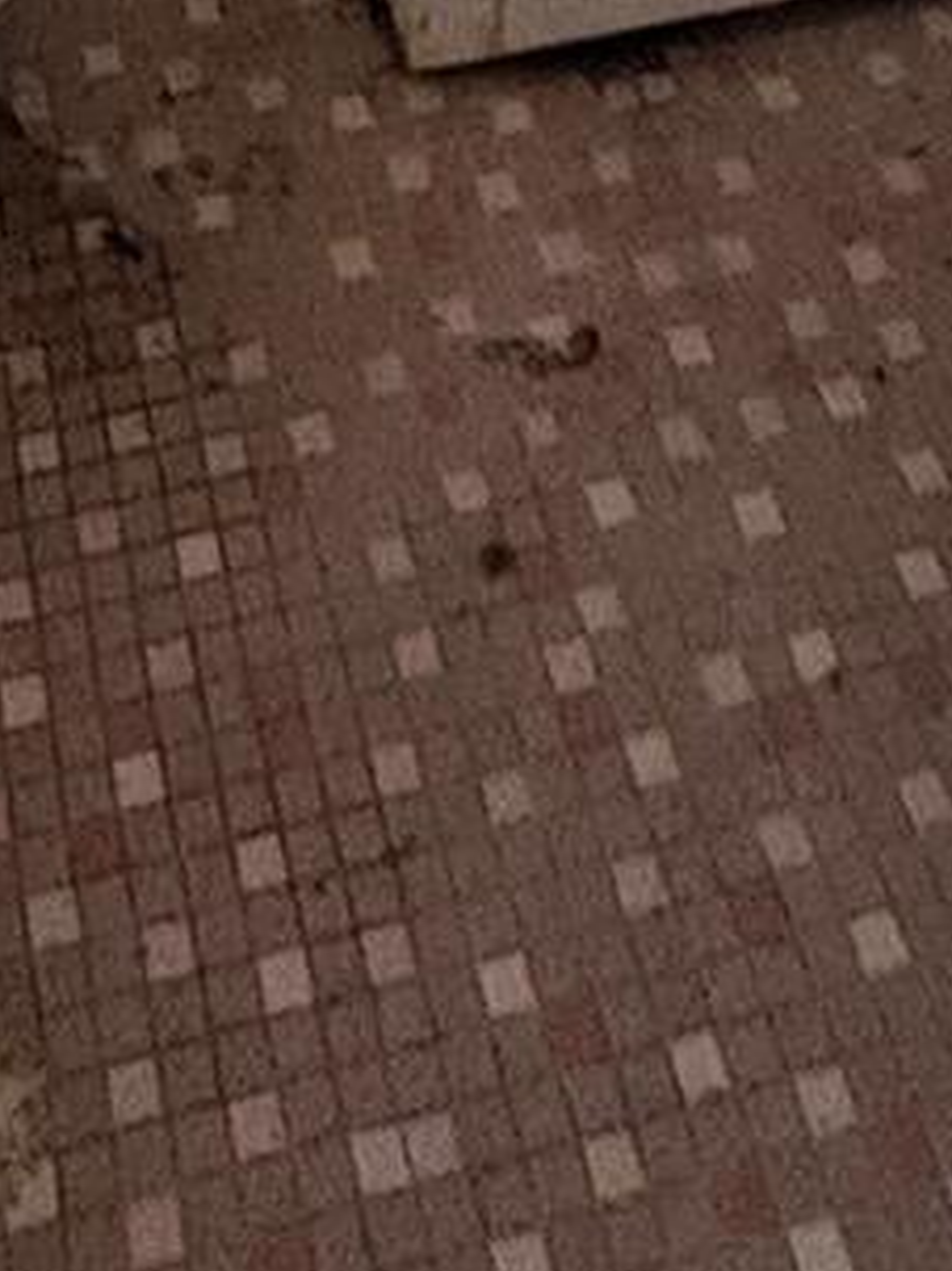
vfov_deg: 17.2
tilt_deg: -16.0
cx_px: 315
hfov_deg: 20.6
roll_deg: -3.5
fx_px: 2605
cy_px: -1447
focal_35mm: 71
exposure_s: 1/60
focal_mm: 2.22
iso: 500
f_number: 2.2
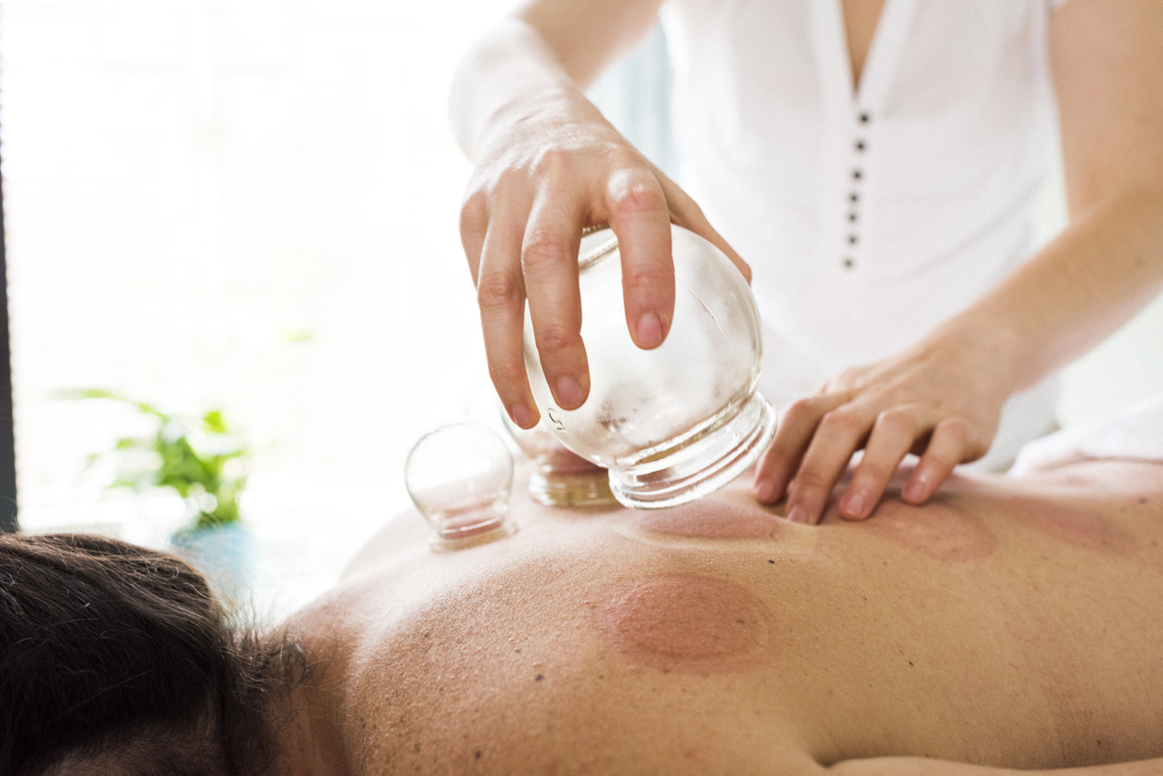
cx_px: 582
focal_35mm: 35
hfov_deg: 54.4
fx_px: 1131
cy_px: 388
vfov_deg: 37.9
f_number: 4
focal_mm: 35
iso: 1250
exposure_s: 1/250
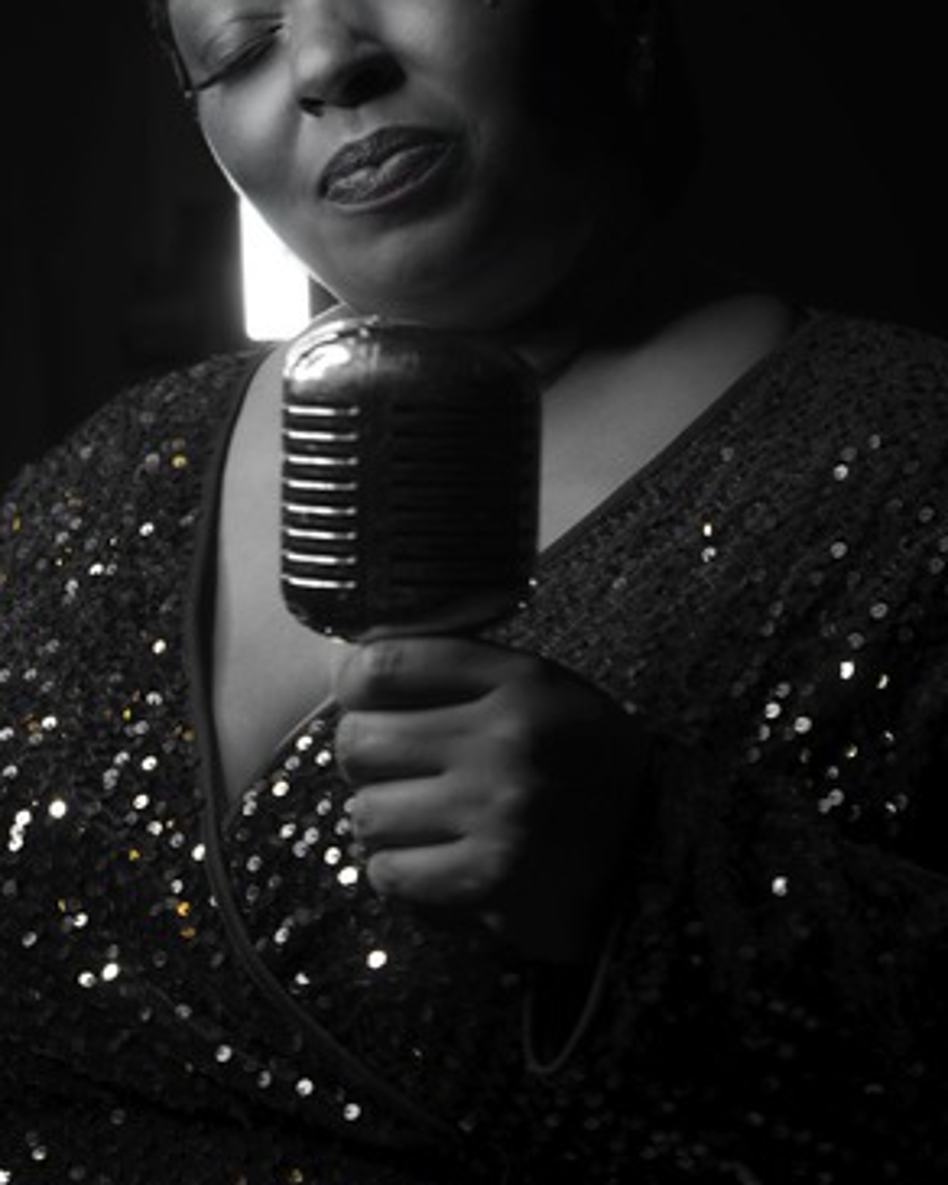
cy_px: 623
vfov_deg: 25.7
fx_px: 2595
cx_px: 429
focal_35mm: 74
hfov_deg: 20.7
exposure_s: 1/50
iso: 64
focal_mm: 48
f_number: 4.5
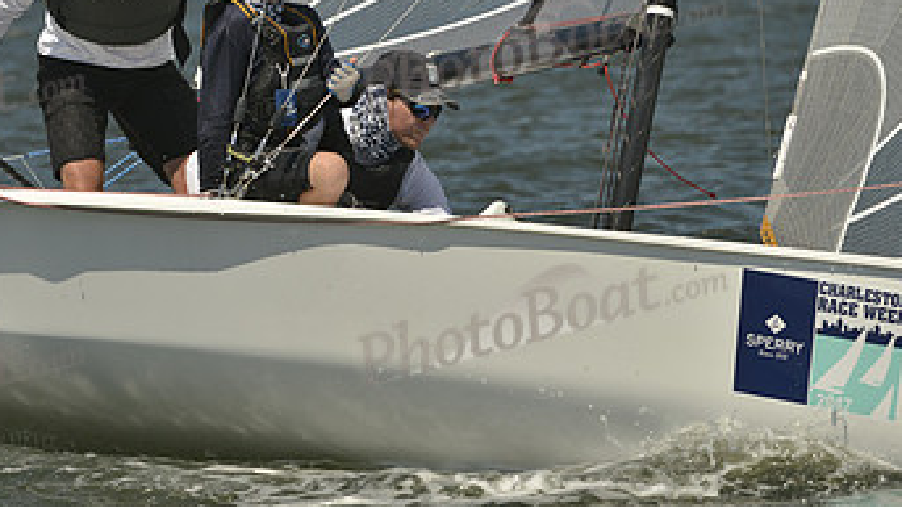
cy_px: 219
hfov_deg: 4.4
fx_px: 11864
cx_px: 224
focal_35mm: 496
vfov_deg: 2.5
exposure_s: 1/1600
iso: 280
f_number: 9
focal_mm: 280
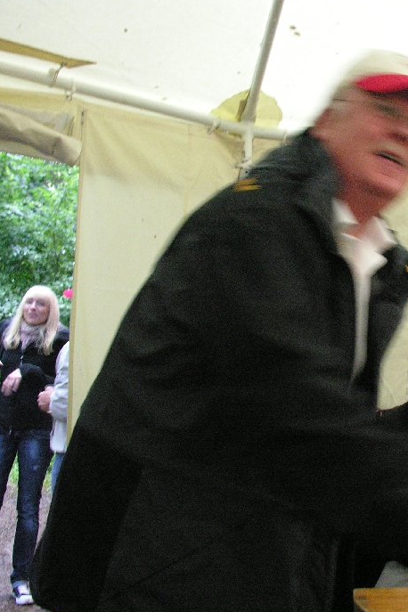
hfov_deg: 24.6
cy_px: 325
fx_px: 901
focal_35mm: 53
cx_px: 387
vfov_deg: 37.5
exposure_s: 1/30
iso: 400
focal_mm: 8.9
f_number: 2.8
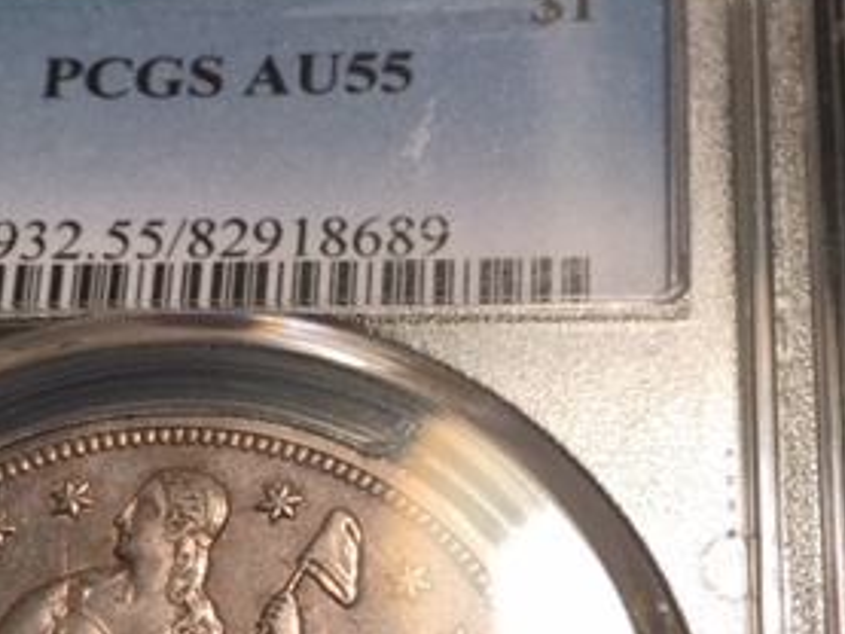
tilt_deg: -69.0
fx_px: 1636
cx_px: 479
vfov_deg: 20.9
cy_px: 689
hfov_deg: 28.9
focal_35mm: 67
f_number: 2.2
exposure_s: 1/30
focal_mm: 4.15
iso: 40
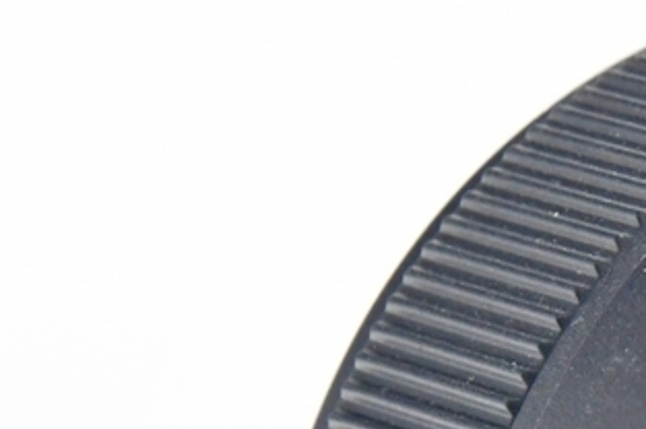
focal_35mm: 576
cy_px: 683
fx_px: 10325
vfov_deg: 2.4
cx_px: 1067
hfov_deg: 3.6
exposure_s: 1/125
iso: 1250
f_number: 8
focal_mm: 80
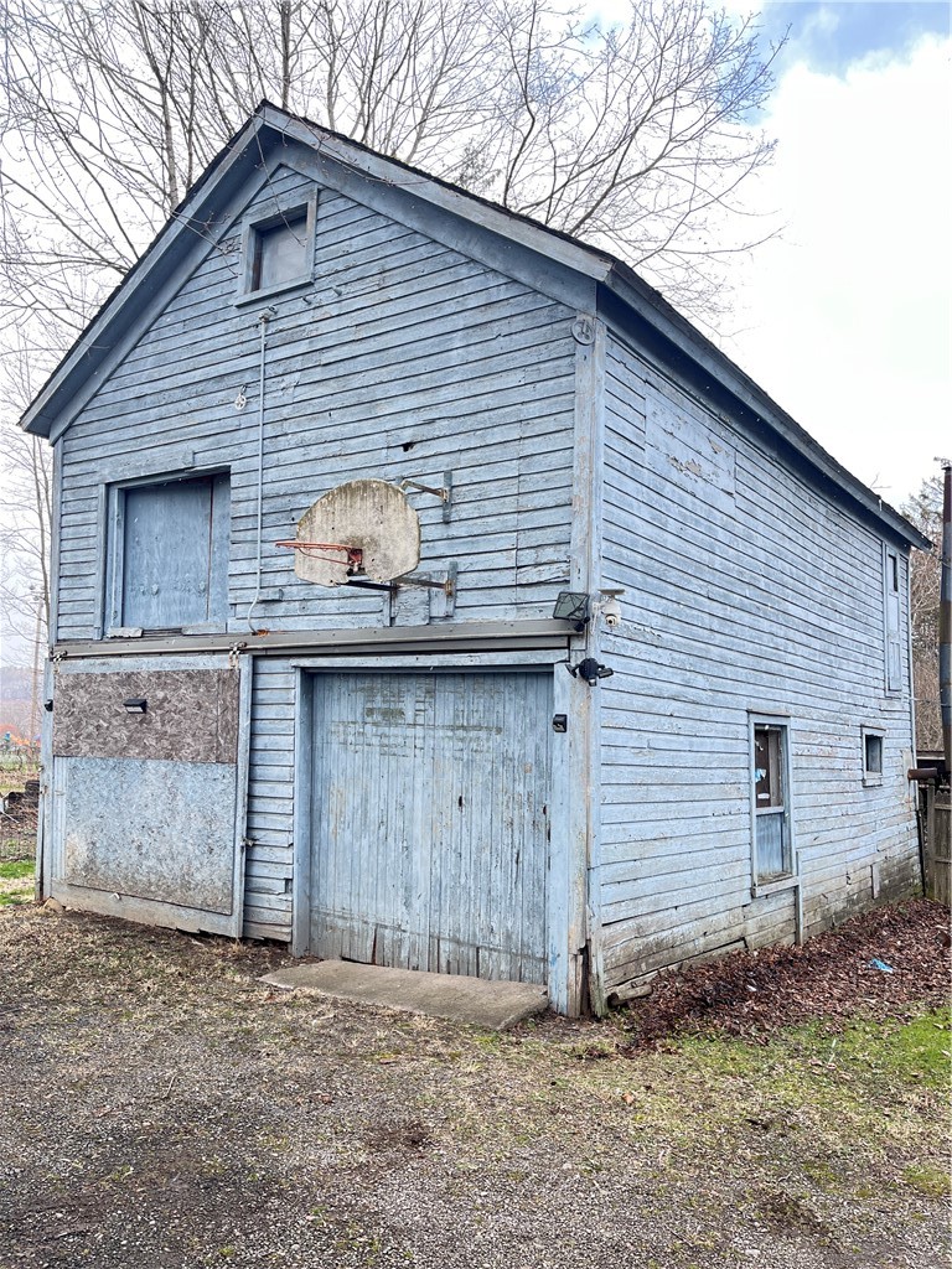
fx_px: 953
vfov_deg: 67.3
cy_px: 634
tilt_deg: +7.0
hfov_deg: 53.1
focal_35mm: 26
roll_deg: -1.4
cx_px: 476
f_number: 1.6
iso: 50
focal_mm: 5.1
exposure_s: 1/358
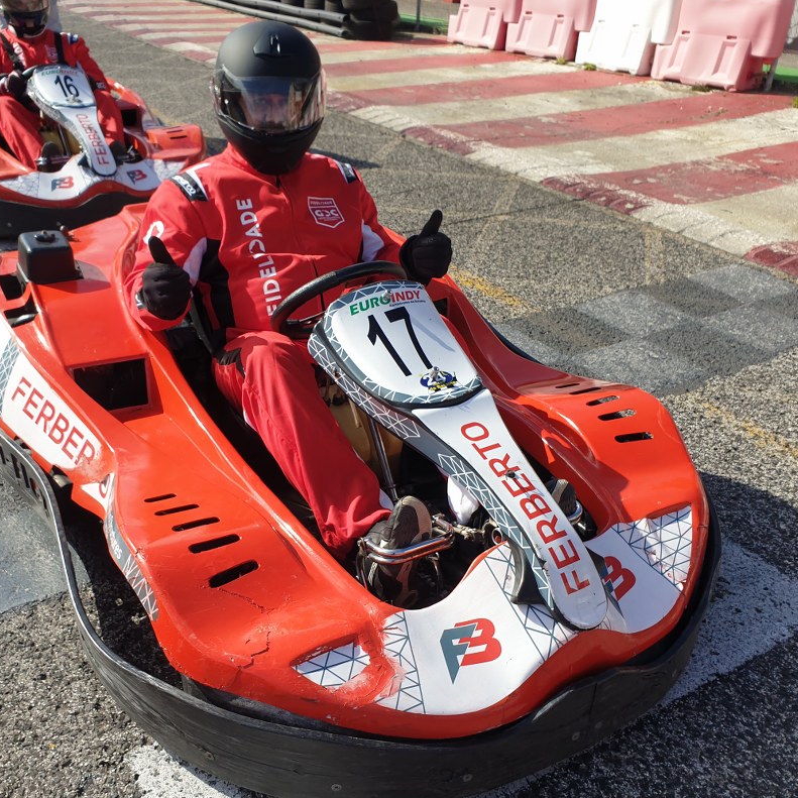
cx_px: 336
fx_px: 809
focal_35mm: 31
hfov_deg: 52.3
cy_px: 395
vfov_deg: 52.5
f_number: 2.4
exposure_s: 1/1290
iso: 50
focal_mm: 4.3
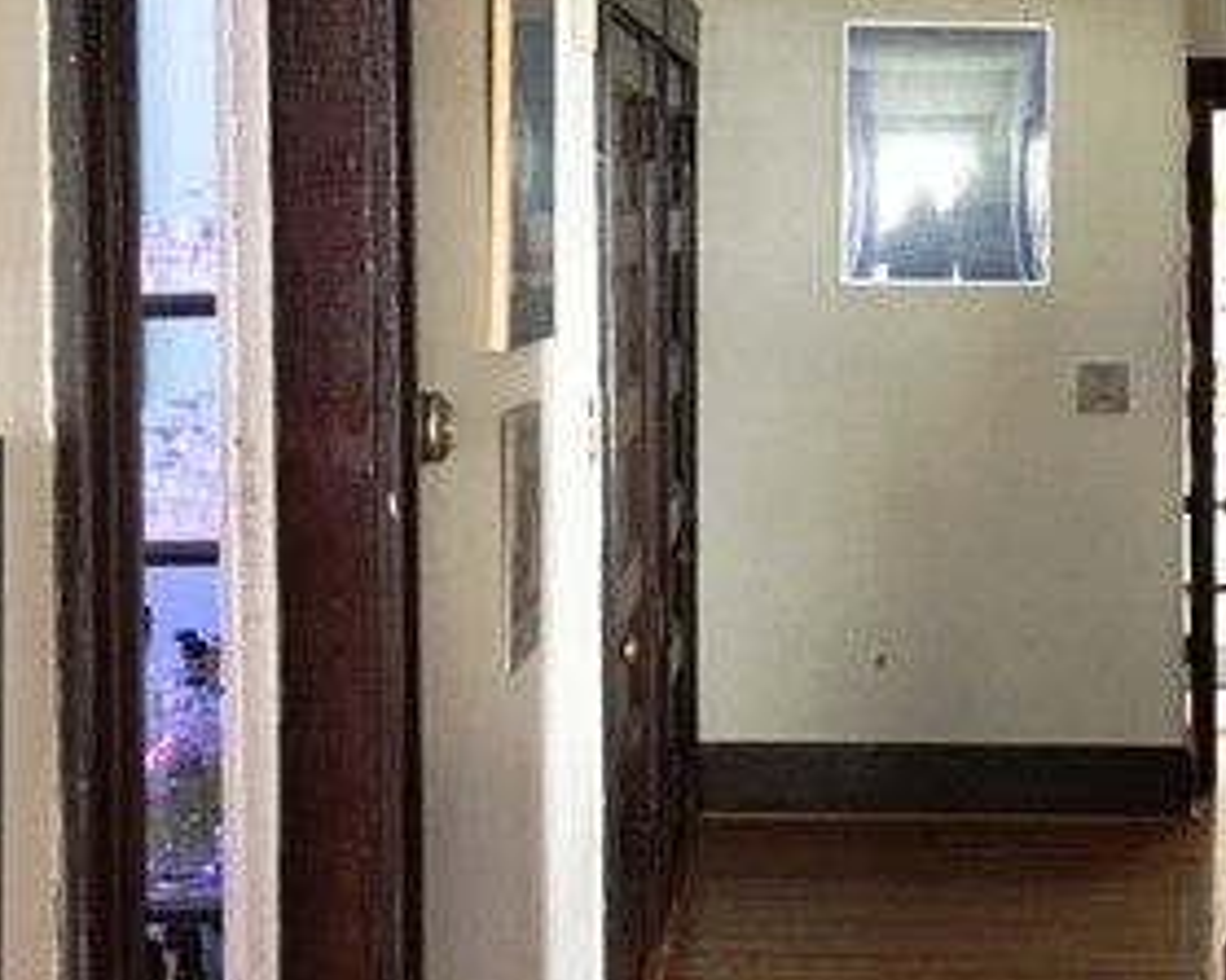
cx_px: 1019
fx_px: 2358
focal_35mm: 65
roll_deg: +0.0
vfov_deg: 23.4
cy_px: 312
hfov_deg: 28.4
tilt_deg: -1.7
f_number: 2.2
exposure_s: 1/8
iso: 80
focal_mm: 4.15
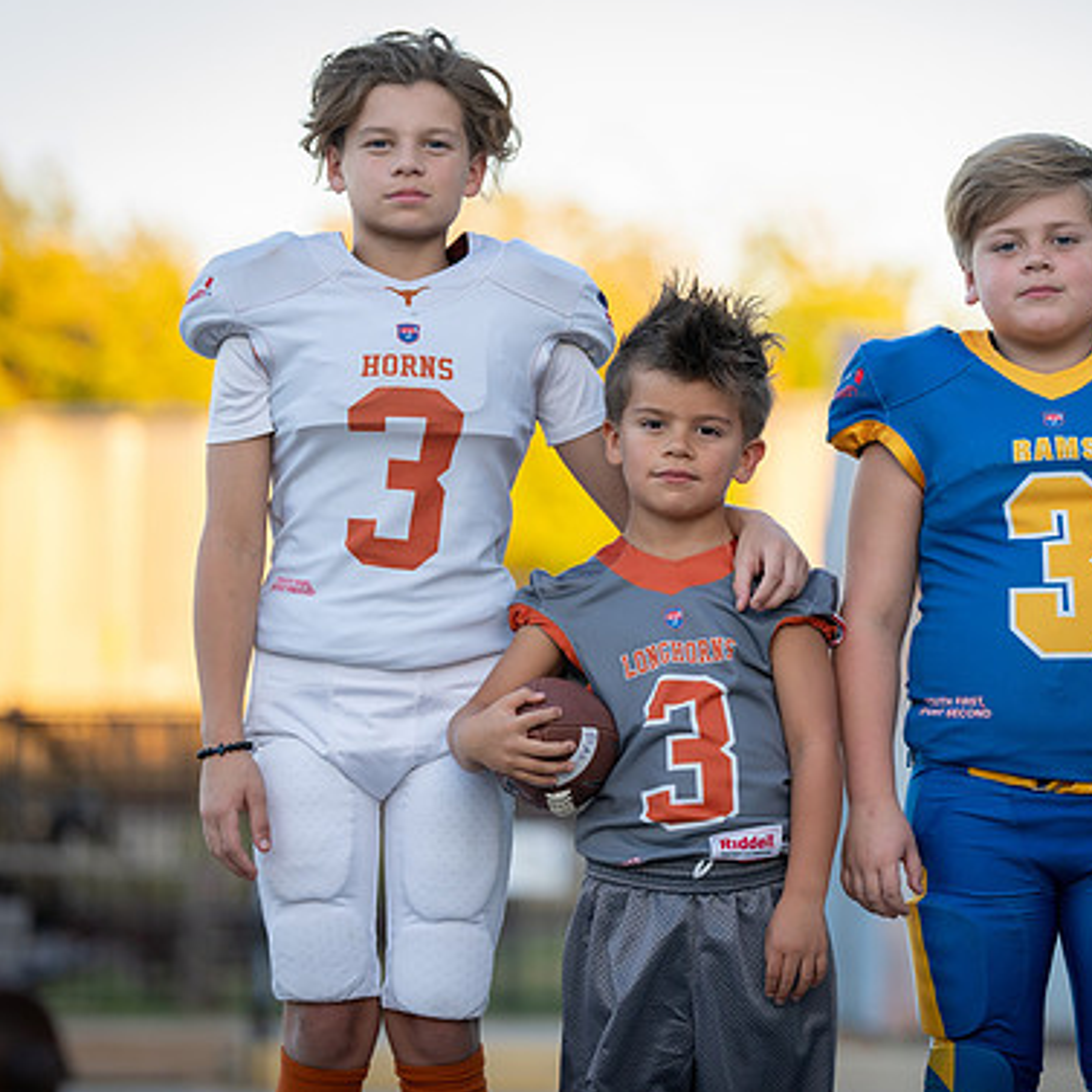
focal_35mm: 170
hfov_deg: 10.3
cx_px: 698
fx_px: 6067
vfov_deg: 10.3
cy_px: 537
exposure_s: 1/320
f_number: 2.8
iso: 250
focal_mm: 130
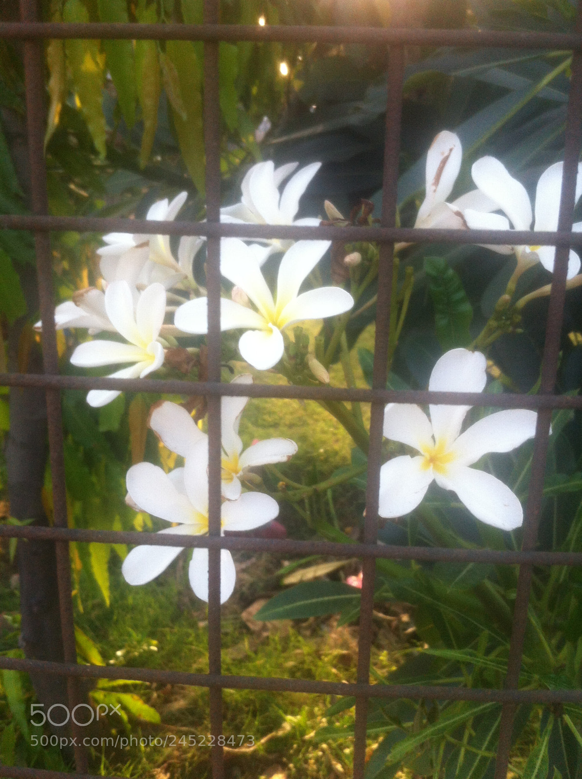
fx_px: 787
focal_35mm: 35
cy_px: 390
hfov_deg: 40.6
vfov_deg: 52.7
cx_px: 291
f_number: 2.8
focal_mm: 3.85
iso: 100
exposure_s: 1/120
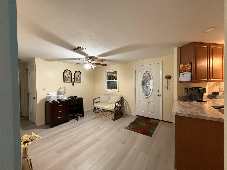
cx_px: 114
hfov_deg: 102.1
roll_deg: +1.0
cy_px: 85
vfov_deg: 85.7
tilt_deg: -0.5
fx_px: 92
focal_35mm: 14
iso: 500
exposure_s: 1/60
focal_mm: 2.22
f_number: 2.2
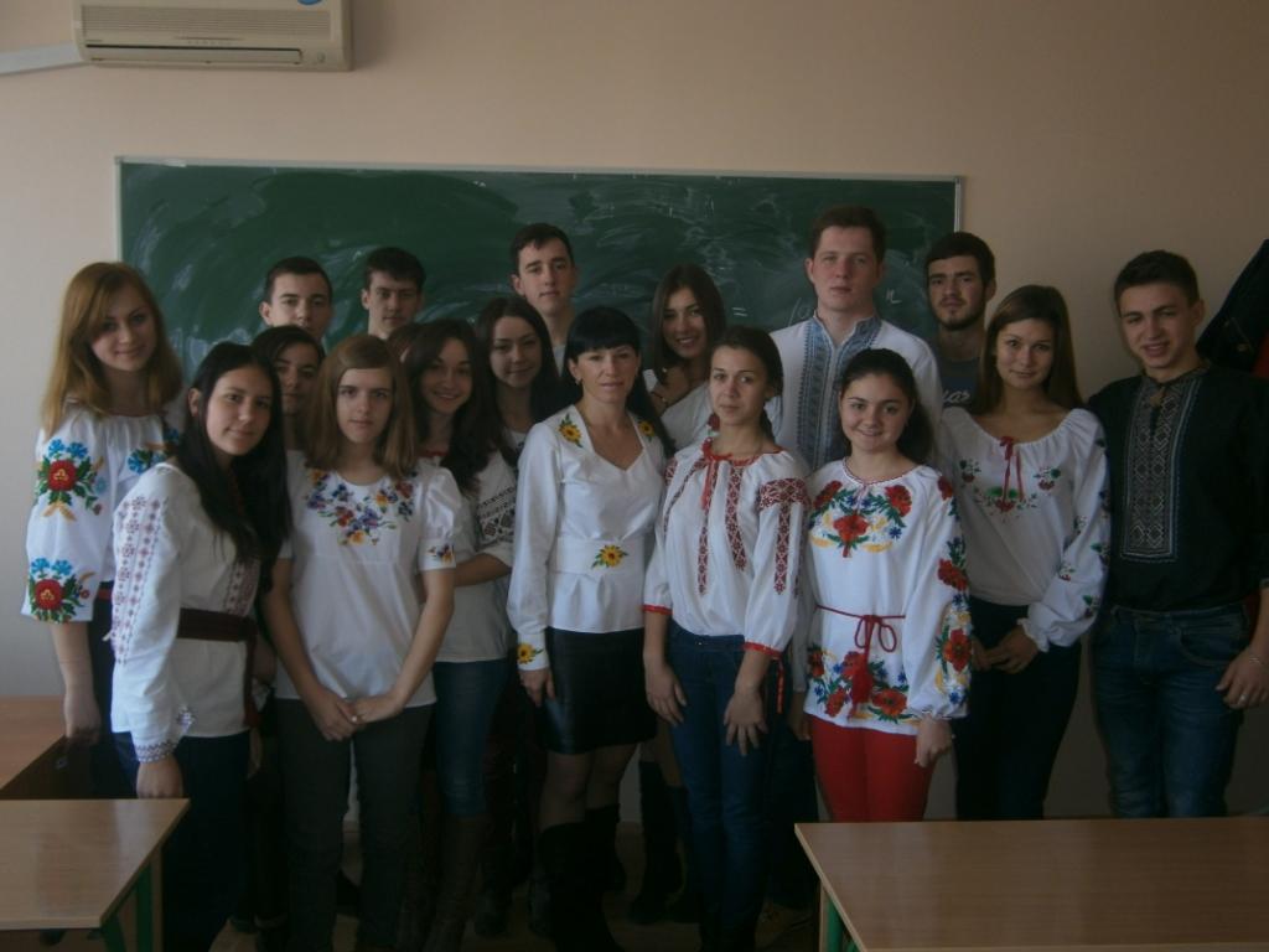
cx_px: 634
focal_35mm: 36
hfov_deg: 51.4
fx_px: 1320
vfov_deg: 39.7
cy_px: 476
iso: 80
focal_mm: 6.4
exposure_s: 1/40
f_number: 3.1
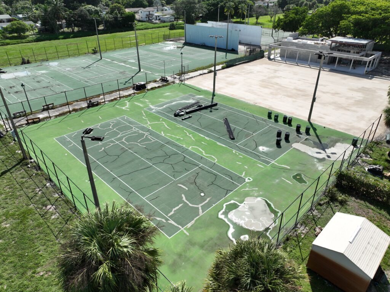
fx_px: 270
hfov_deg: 71.6
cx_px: 195
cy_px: 146
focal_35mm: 24
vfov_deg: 56.8
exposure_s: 1/500
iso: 110
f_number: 2.8
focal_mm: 12.29
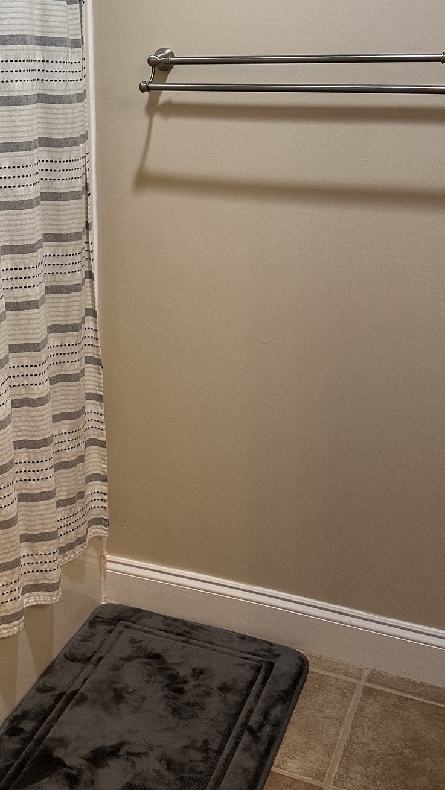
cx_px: 42
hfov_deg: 25.2
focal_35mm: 46
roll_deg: +0.6
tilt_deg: -11.2
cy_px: 218
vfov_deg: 43.4
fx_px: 965
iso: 200
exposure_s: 1/120
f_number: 1.78
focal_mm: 6.86
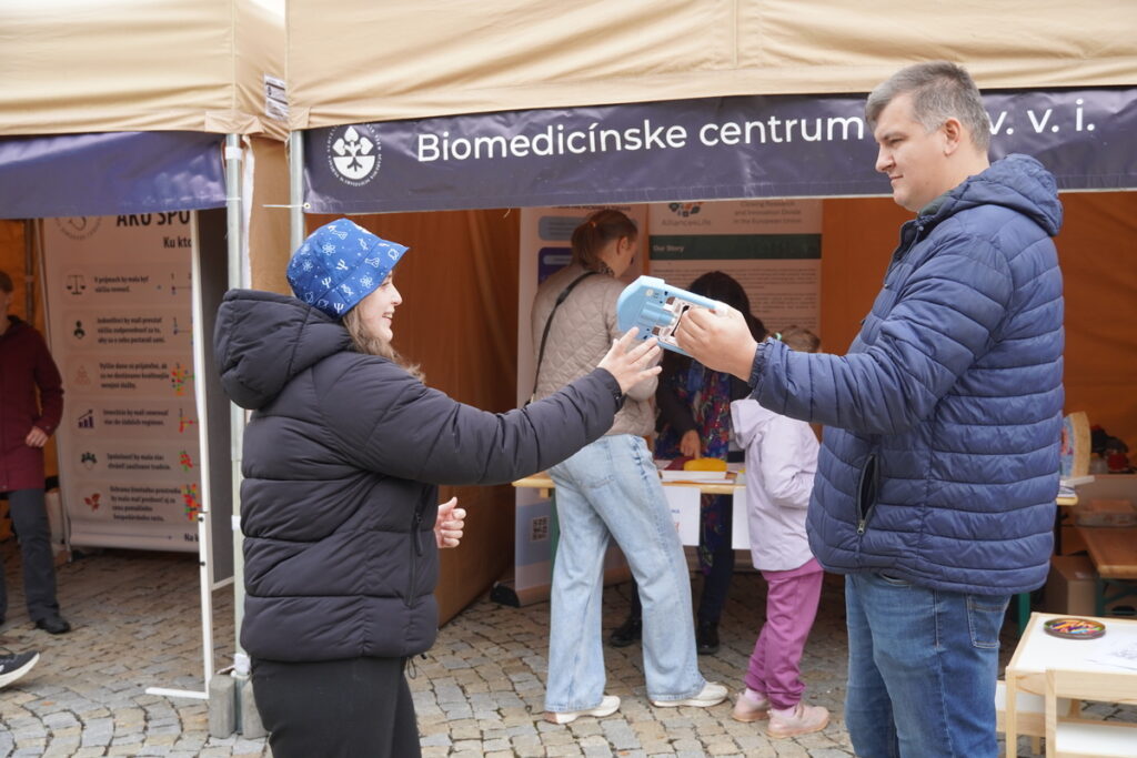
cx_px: 568
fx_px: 1469
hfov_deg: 42.3
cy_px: 379
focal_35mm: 46
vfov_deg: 29.0
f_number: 4.5
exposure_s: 1/160
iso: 320
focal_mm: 31
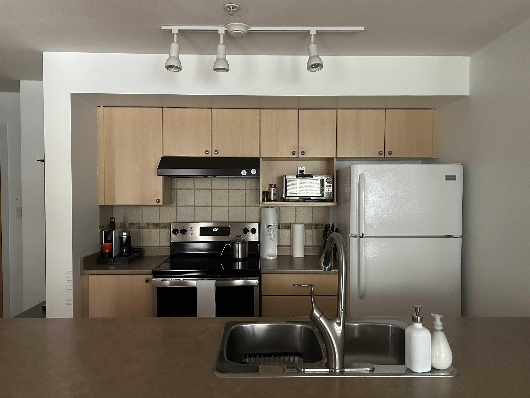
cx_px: 265
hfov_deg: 67.3
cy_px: 199
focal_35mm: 26
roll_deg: +0.0
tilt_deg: -1.5
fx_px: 398
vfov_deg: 53.1
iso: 500
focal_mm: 5.7
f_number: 1.5
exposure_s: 1/41
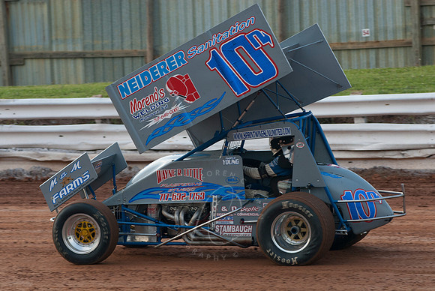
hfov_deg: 10.1
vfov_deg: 6.8
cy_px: 146
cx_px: 218
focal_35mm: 202
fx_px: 2449
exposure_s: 1/400
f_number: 4.5
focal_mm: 135
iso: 250
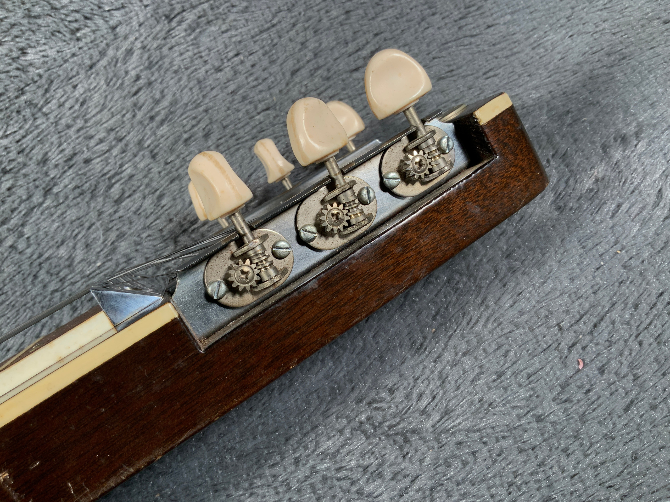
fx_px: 561
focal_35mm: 29
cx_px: 335
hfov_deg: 61.7
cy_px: 251
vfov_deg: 48.2
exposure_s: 1/104
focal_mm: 3
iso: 25
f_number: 1.8
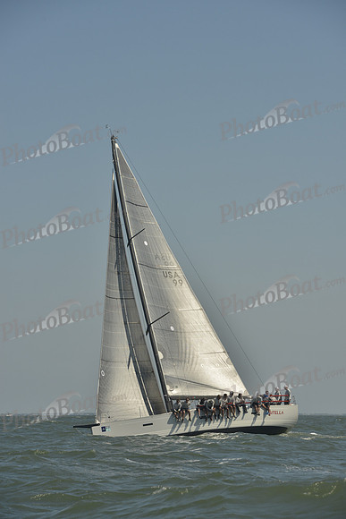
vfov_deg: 15.2
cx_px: 173
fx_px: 1945
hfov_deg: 10.2
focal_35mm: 135
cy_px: 260
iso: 280
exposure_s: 1/1000
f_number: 10
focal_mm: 135
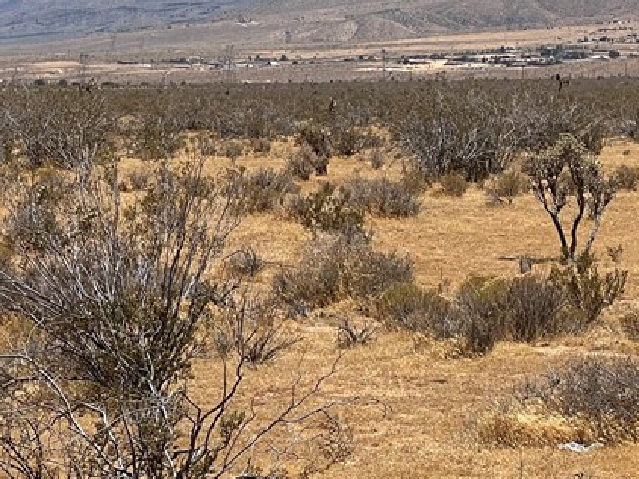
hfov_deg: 10.6
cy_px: 30
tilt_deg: +1.4
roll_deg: -1.3
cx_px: 412
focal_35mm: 187
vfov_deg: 7.9
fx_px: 3450
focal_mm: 9
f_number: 2.8
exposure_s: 1/1206
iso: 32
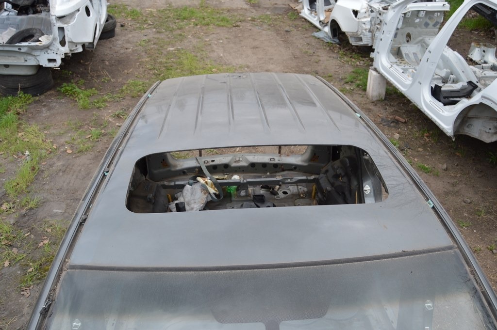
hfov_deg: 57.3
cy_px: 165
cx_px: 248
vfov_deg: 39.9
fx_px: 455
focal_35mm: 33
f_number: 5.6
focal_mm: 22
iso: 100
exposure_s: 1/125
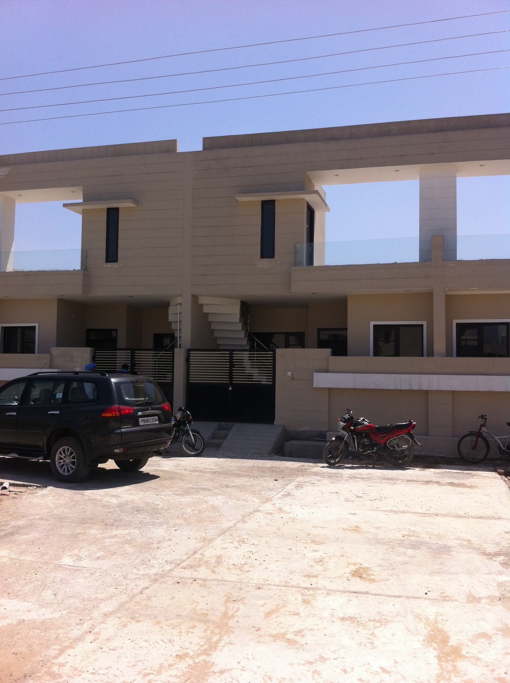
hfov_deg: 40.6
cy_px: 342
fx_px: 689
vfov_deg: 52.7
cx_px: 255
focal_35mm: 35
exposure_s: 1/1774
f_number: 2.8
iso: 80
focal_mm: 3.85
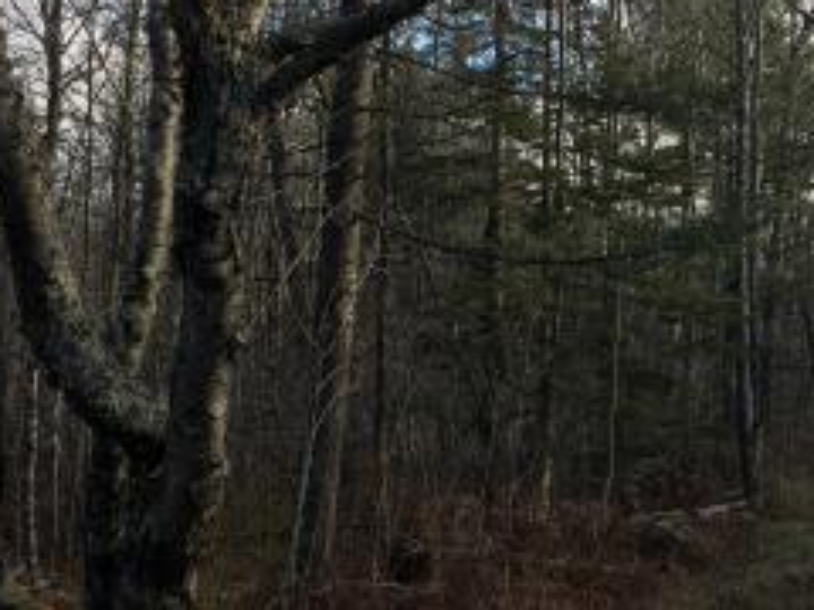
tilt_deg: +6.1
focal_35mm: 70
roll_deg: -0.7
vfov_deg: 21.0
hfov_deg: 27.2
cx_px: 668
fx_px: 1646
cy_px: 373
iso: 25
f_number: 2.2
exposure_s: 1/469
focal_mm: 4.15
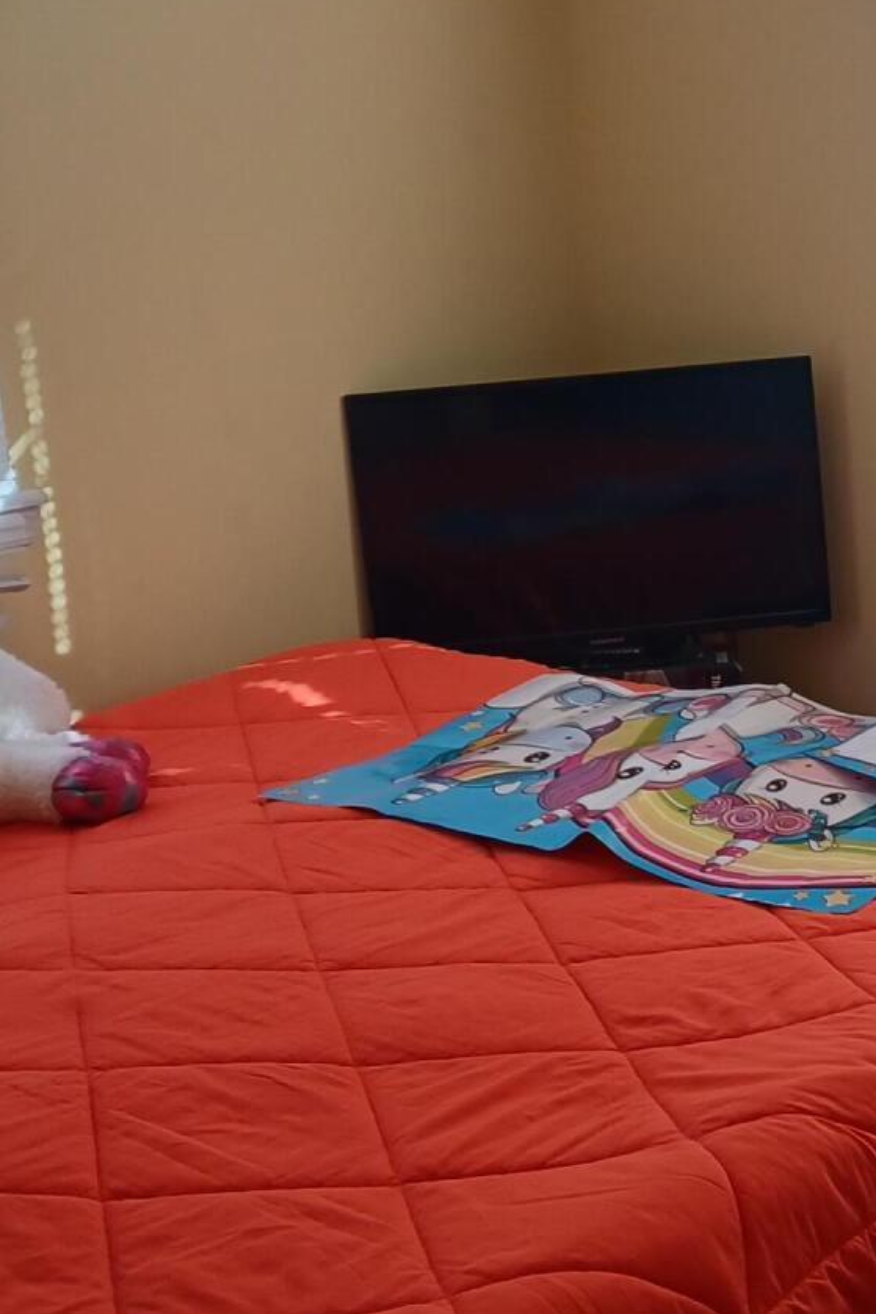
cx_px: 824
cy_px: 622
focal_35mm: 62
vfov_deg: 32.4
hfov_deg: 21.3
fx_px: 2264
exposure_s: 1/60
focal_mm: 4.6
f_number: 1.8
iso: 64
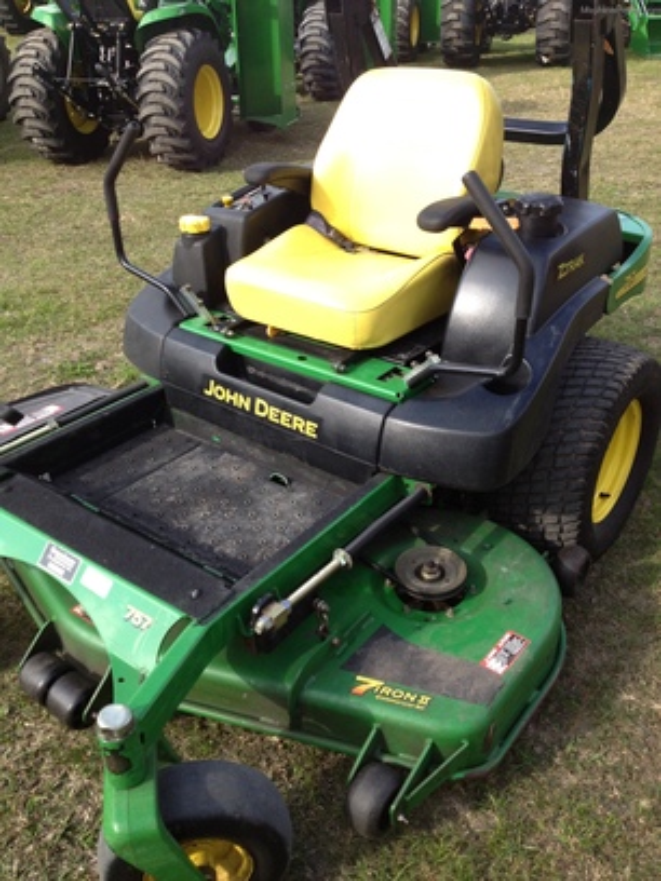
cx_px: 330
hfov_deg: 40.7
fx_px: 891
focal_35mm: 35
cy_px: 440
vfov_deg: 52.6
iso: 80
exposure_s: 1/521
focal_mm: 4.28
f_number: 2.4
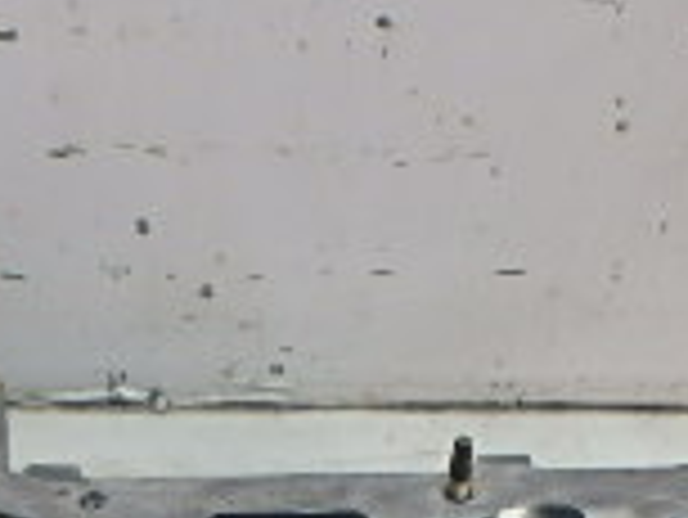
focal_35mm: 88
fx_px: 1750
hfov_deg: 22.2
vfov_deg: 15.1
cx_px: 310
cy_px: 851
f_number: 3.5
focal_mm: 3.7
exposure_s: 1/30
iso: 200
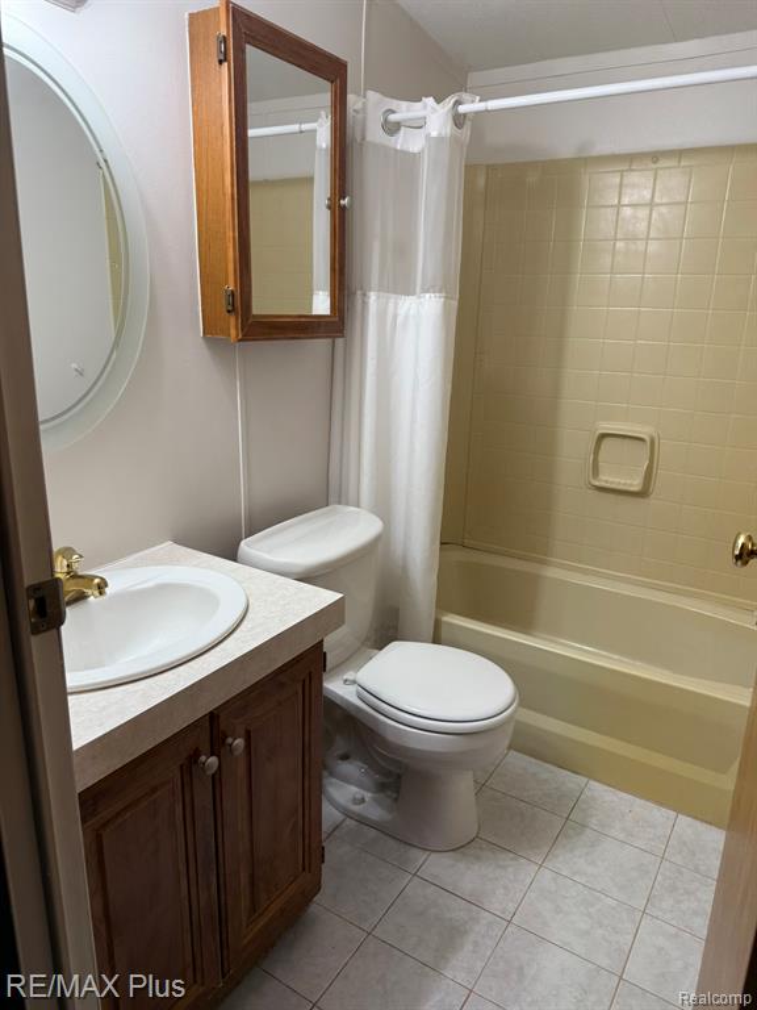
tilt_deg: -15.6
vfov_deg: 71.6
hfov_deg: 56.8
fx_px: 700
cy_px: 505
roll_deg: -1.2
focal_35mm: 24
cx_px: 378
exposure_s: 1/120
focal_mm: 6.76
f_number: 1.78
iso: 64
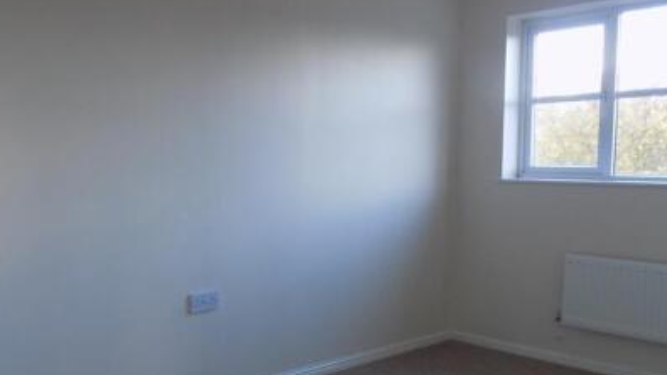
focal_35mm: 37
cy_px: 241
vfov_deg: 31.8
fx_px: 654
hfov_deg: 54.0
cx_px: 342
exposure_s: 1/30
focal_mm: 4
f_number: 3.1
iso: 100
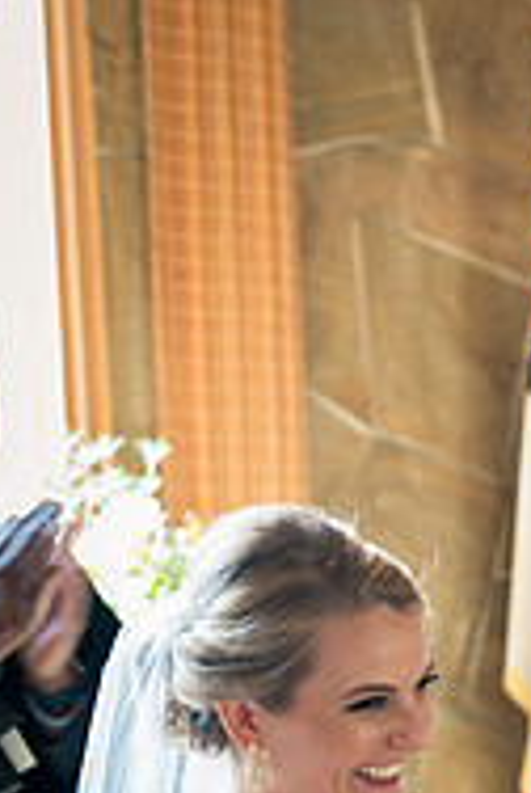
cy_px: 738
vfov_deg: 15.6
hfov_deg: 10.5
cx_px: 615
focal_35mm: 129
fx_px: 2843
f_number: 2.8
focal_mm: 54
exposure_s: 1/60
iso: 400
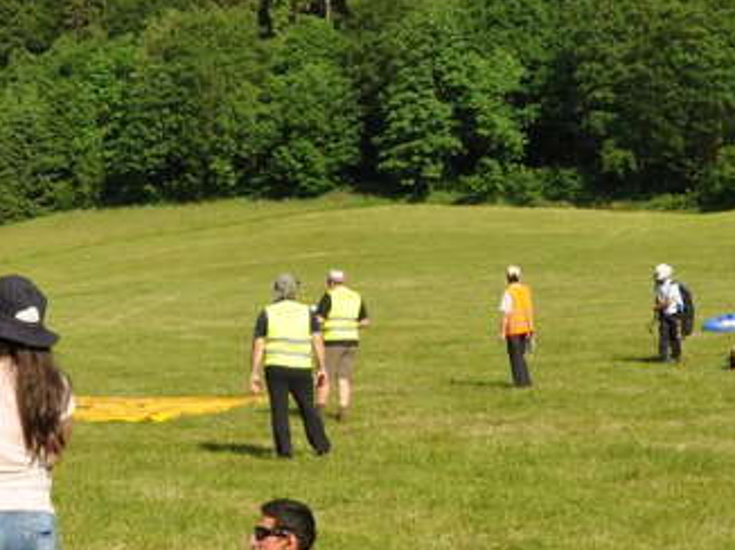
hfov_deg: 20.0
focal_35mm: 98
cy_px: 280
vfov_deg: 15.1
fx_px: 2079
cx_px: 243
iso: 200
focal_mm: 28
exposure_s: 1/160
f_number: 13
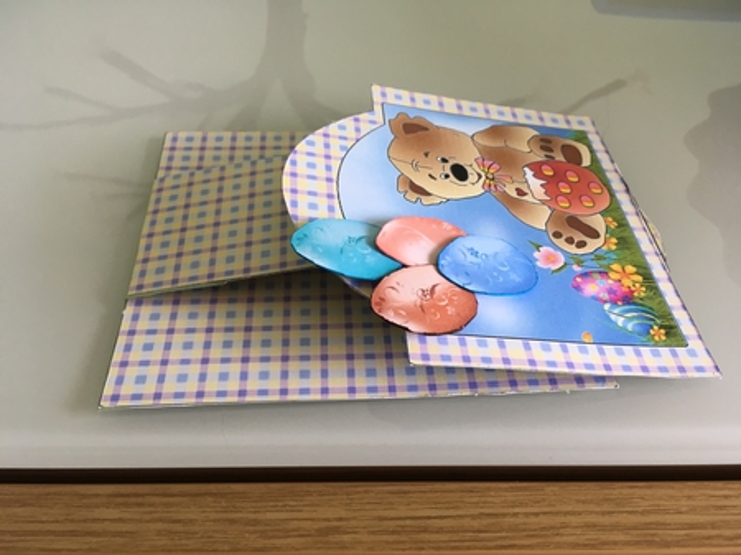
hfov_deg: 61.7
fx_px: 620
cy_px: 278
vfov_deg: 48.2
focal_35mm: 29
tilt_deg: -48.7
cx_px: 370
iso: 32
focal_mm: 4.15
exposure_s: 1/33
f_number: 2.2
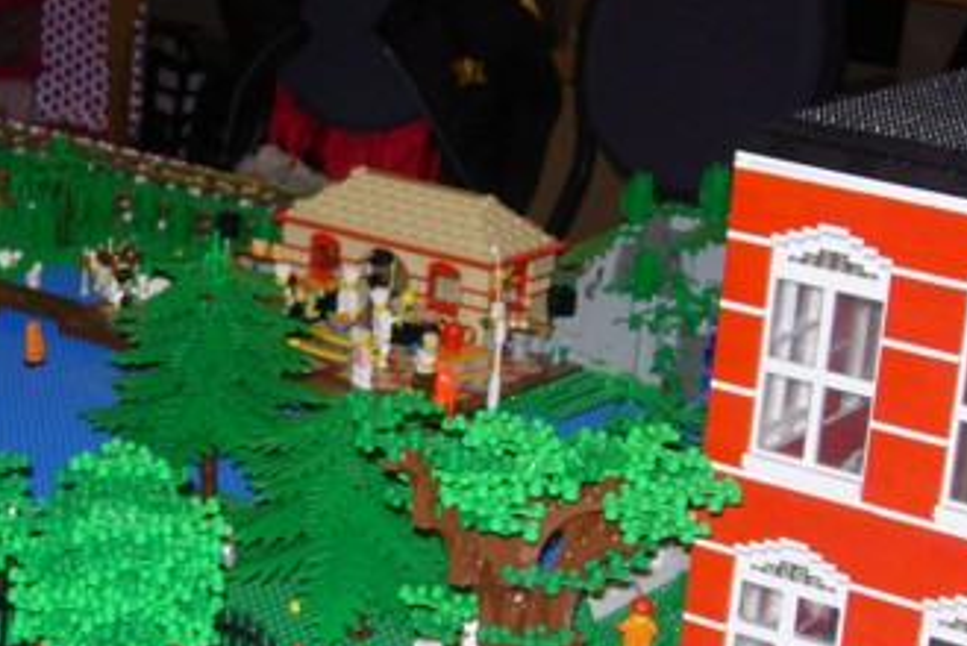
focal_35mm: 96
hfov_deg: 21.1
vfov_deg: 14.3
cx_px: 253
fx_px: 2581
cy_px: 432
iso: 79
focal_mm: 7.8
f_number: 2.8
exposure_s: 1/64
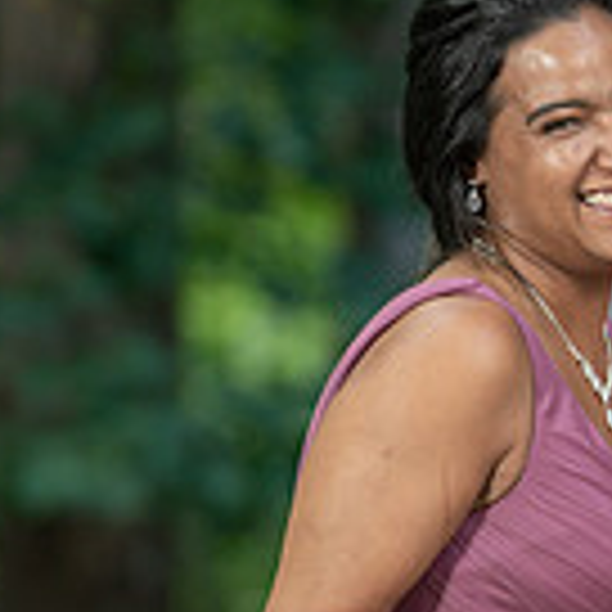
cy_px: 394
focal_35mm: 721
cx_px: 1225
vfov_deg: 2.4
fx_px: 14422
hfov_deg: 2.4
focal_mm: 189
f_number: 4
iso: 400
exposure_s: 1/200
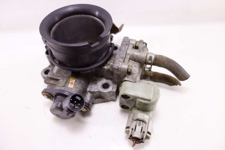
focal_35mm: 28
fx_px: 175
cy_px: 75
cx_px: 112
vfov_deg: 46.4
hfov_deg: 65.5
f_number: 1.8
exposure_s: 1/100
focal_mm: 10.4
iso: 125
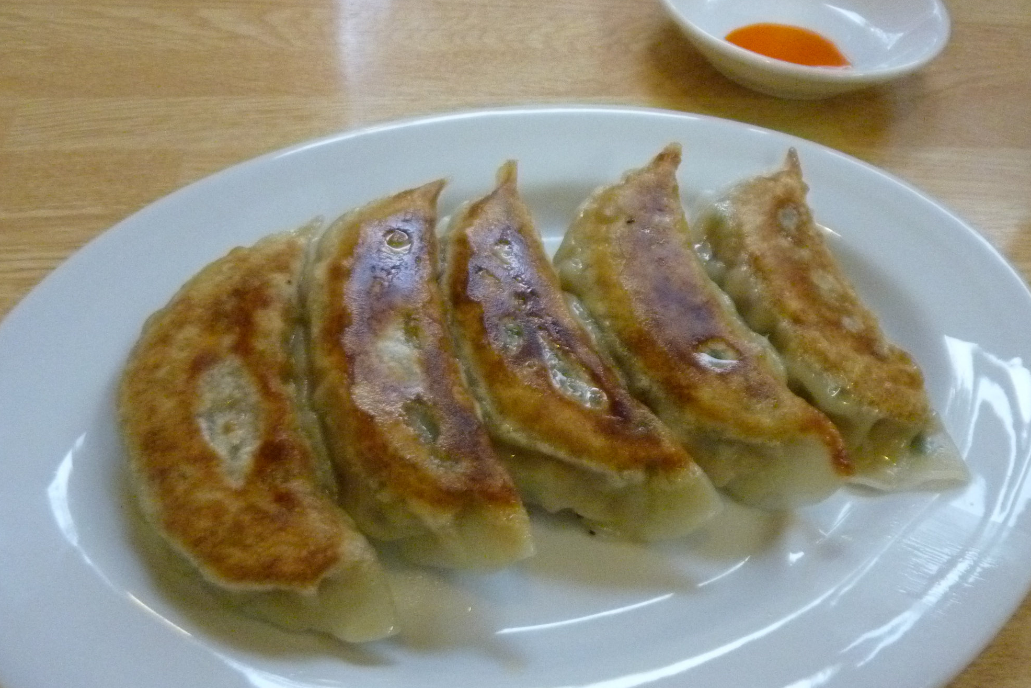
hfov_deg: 67.4
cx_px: 509
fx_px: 773
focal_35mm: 27
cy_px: 390
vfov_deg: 47.8
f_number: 3.3
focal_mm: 4.1
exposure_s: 1/125
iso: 800
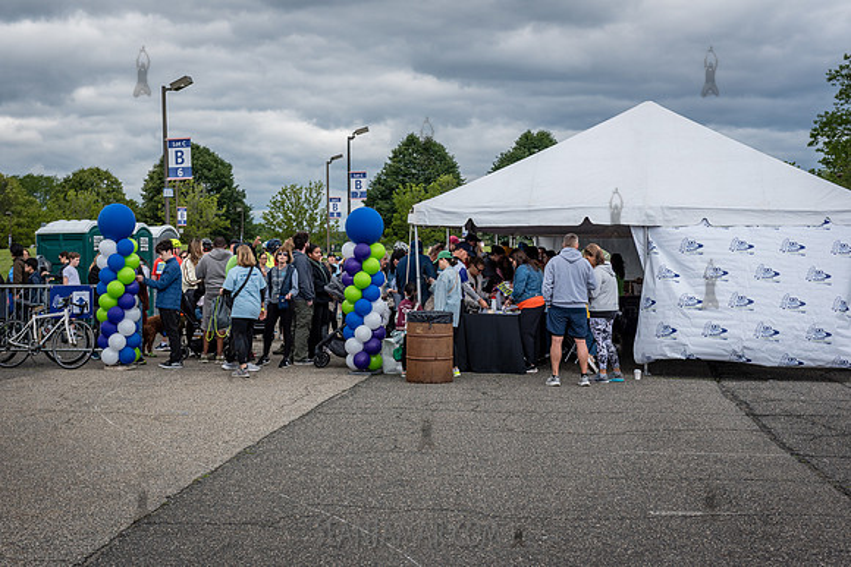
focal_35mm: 61
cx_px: 426
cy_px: 284
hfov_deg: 32.7
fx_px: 1449
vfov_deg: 22.2
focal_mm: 60
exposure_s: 1/2000
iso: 400
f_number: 4.5
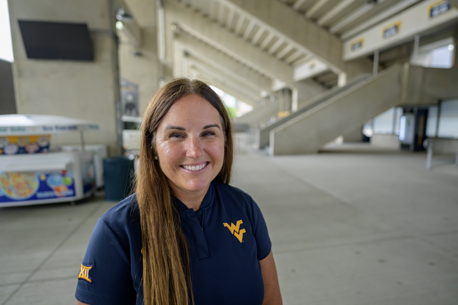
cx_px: 229
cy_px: 152
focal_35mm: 20
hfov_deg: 84.0
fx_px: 254
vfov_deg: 61.9
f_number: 1.8
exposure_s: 1/400
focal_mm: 20
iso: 900
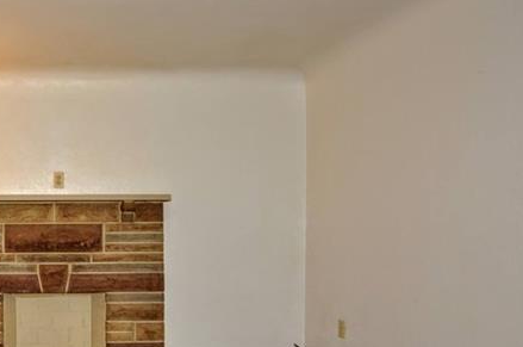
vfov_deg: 37.0
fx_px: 508
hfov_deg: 49.0
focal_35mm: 35
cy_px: 250
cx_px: 58
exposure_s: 1/60
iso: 200
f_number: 4
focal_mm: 10
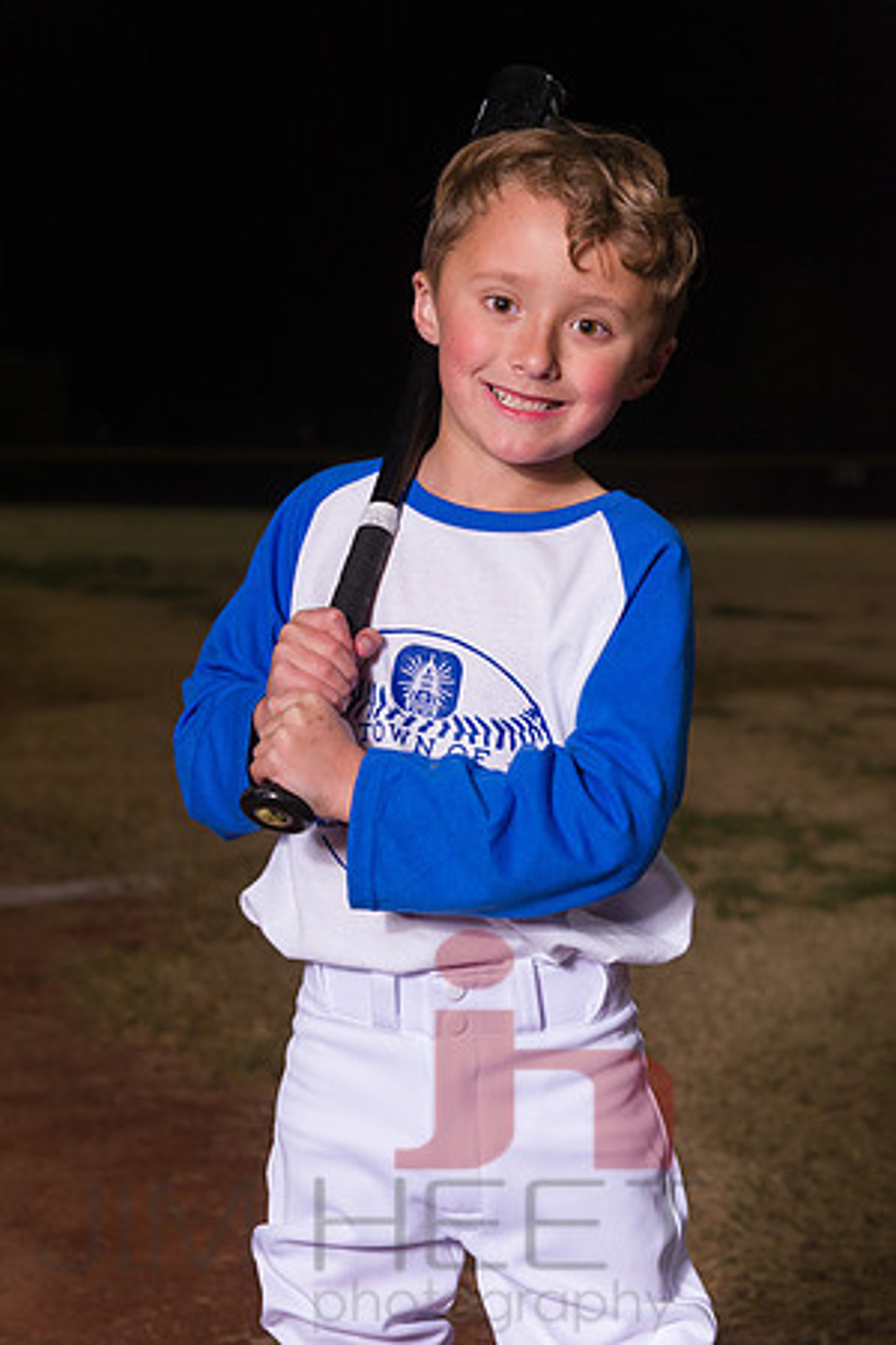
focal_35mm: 70
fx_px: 2613
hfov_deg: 19.5
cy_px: 672
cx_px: 448
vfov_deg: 28.8
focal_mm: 70
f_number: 5.6
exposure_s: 1/500
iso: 2000
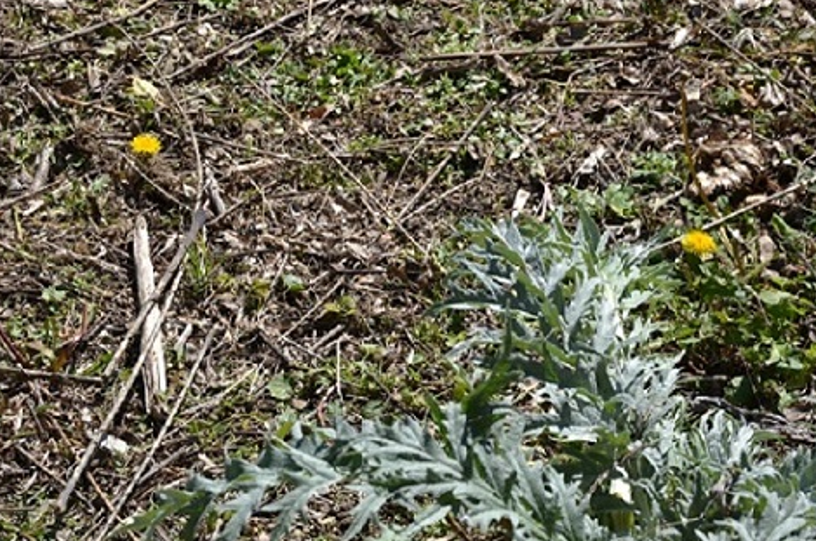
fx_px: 4563
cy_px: 250
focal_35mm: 202
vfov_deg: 6.8
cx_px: 362
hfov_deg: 10.2
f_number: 8
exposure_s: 1/1000
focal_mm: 105
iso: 400
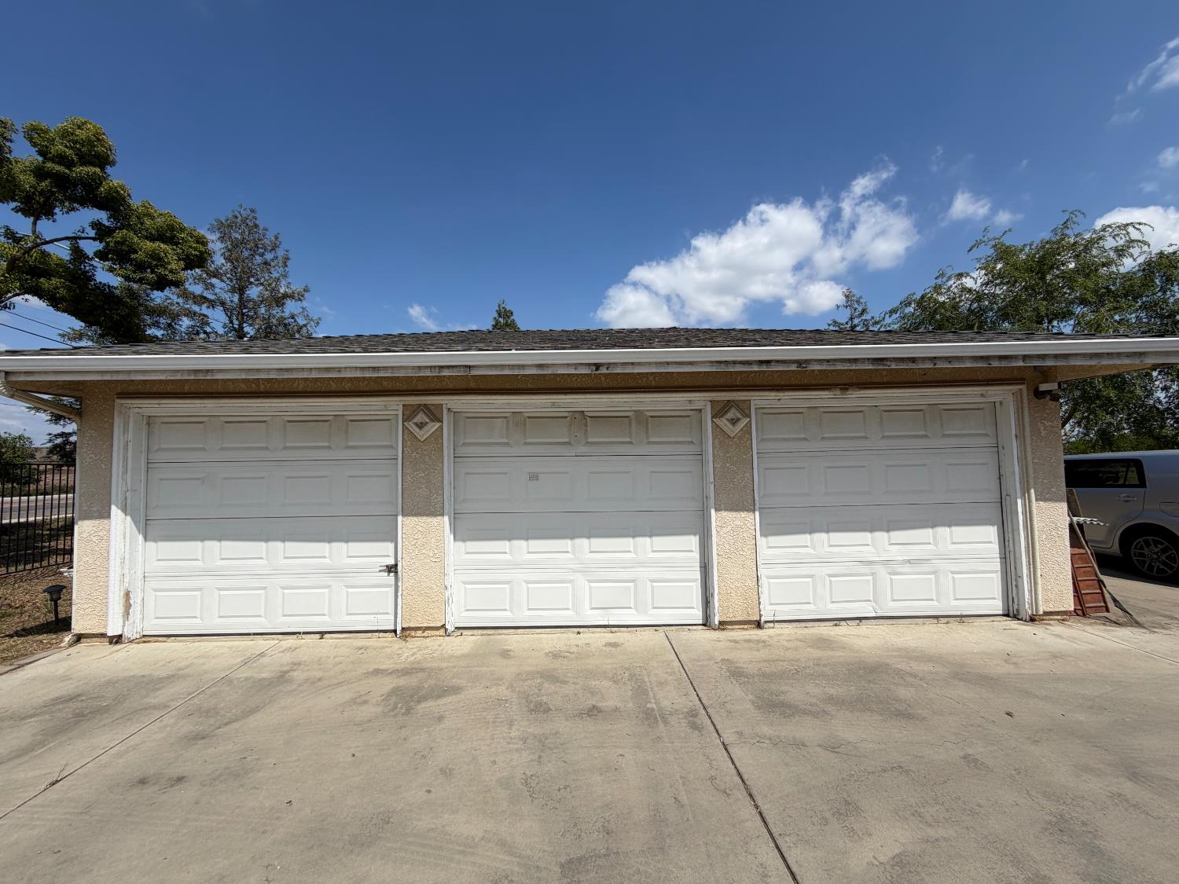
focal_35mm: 14
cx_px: 590
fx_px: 477
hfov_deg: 102.1
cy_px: 442
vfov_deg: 85.7
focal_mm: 2.22
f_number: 2.2
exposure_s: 1/1698
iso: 20
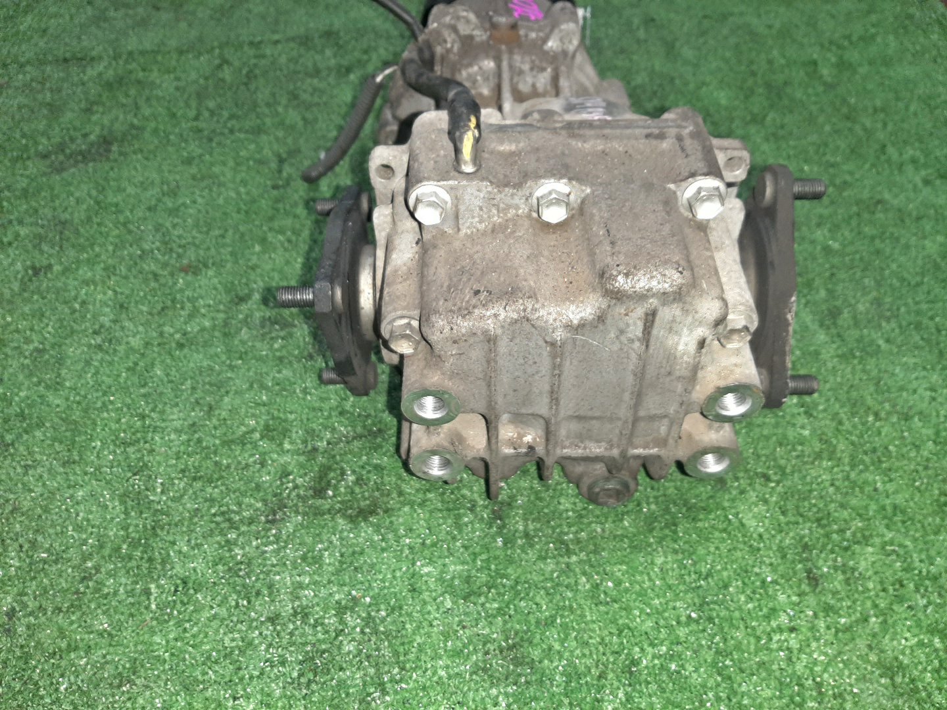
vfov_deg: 53.1
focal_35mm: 26
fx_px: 711
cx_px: 474
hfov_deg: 67.3
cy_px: 355
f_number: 1.7
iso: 200
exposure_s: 1/25
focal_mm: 3.93
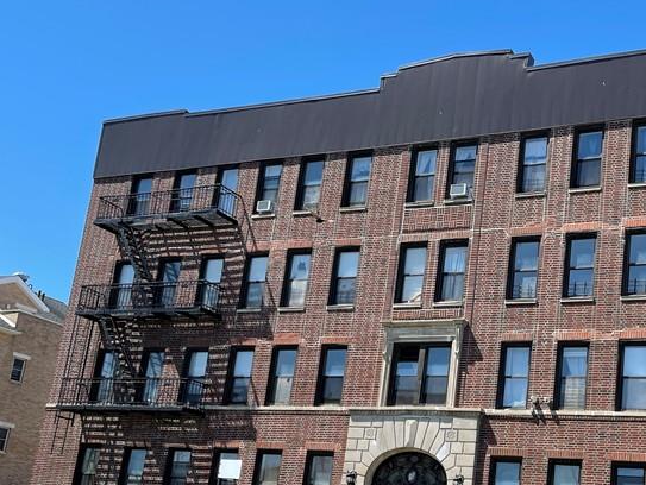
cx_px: 494
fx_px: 915
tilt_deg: +14.5
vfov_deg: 29.5
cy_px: 333
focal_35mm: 49
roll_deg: -5.4
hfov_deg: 37.8
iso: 32
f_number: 1.6
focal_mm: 5.1
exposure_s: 1/1912
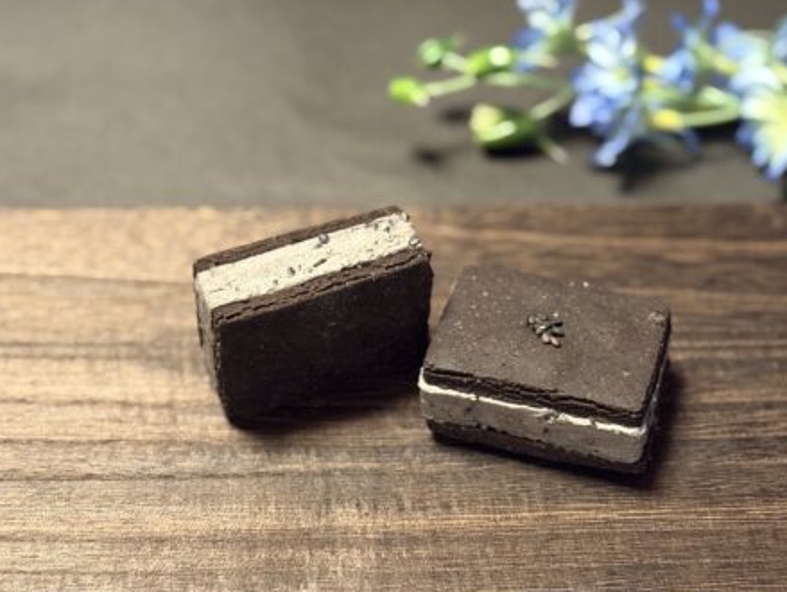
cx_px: 428
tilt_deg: -47.2
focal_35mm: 71
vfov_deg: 20.7
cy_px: 355
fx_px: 1616
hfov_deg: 27.4
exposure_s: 1/25
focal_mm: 5.96
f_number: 1.6
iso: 320
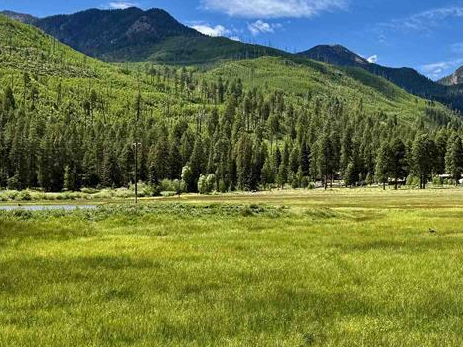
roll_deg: +0.7
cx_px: 332
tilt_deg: +0.2
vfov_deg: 27.5
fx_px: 709
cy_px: 189
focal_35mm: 53
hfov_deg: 35.6
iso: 80
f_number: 1.78
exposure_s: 1/3425
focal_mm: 6.76
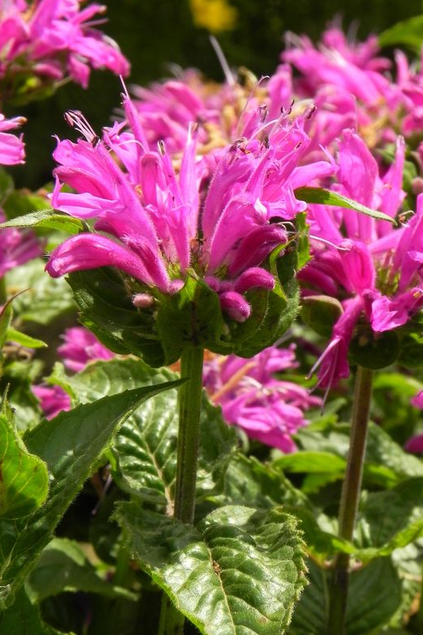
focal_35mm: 100
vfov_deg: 20.4
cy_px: 314
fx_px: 1762
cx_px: 218
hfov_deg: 13.7
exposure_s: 1/320
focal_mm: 16.9
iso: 160
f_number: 7.1
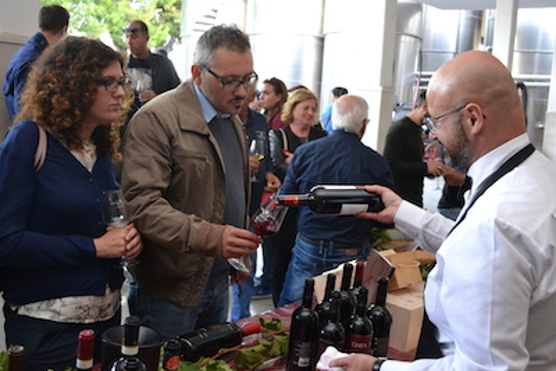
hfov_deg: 49.5
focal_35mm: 39
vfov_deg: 34.2
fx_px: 603
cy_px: 186
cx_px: 278
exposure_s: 1/60
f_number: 4.2
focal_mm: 26
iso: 1400
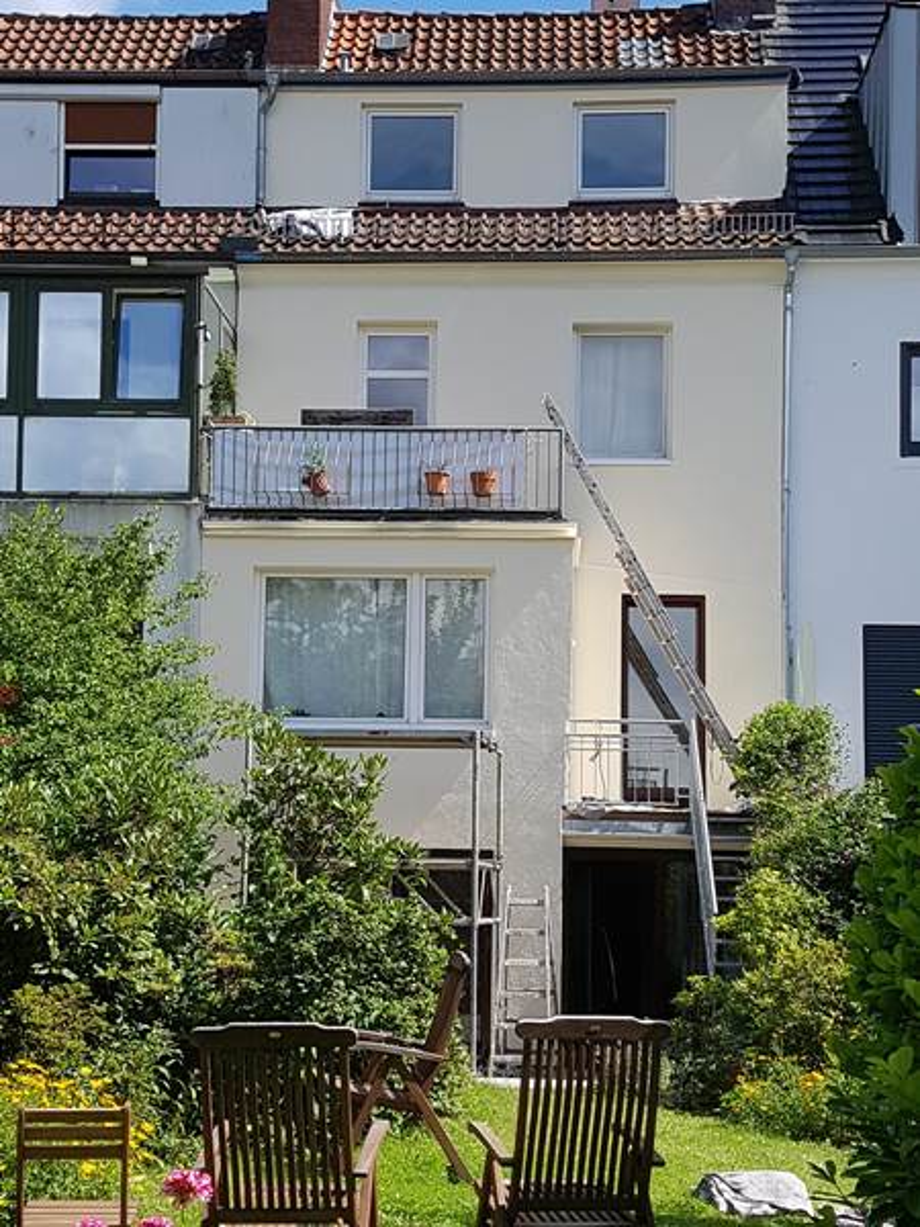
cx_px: 460
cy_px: 614
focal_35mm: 26
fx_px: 921
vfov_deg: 67.3
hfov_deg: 53.1
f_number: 1.7
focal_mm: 4.2
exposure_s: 1/2176
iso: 50
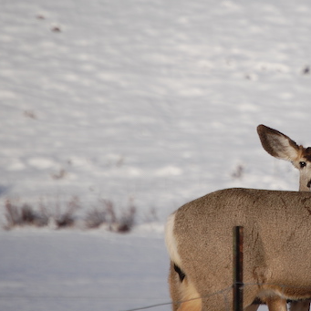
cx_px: 291
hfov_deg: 3.1
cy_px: 124
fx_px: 5763
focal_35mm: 567
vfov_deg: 3.1
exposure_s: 1/2000
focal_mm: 200
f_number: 5.6
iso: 220
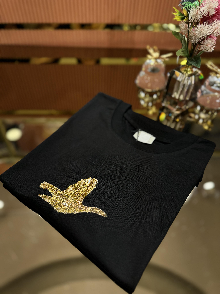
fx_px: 203
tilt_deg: -48.3
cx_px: 110
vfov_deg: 71.6
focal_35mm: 24
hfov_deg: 56.8
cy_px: 147
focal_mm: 6.76
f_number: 1.78
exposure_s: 1/100
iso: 125
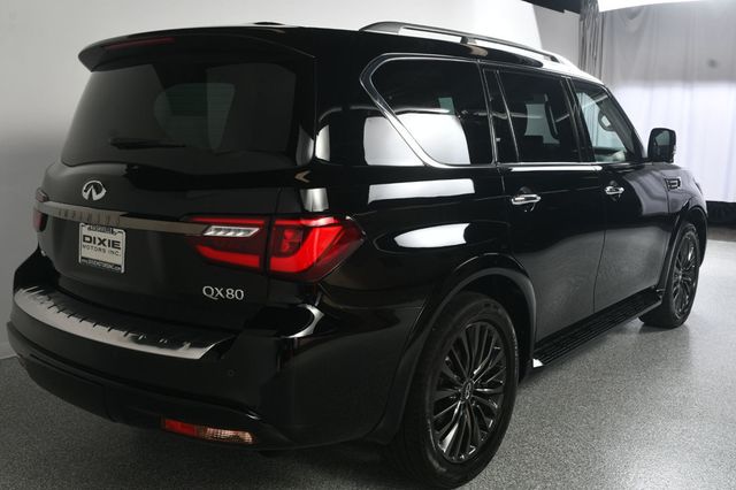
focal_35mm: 34
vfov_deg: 38.8
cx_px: 368
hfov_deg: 55.8
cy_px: 245
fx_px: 695
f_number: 10
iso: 100
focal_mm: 23
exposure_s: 1/160
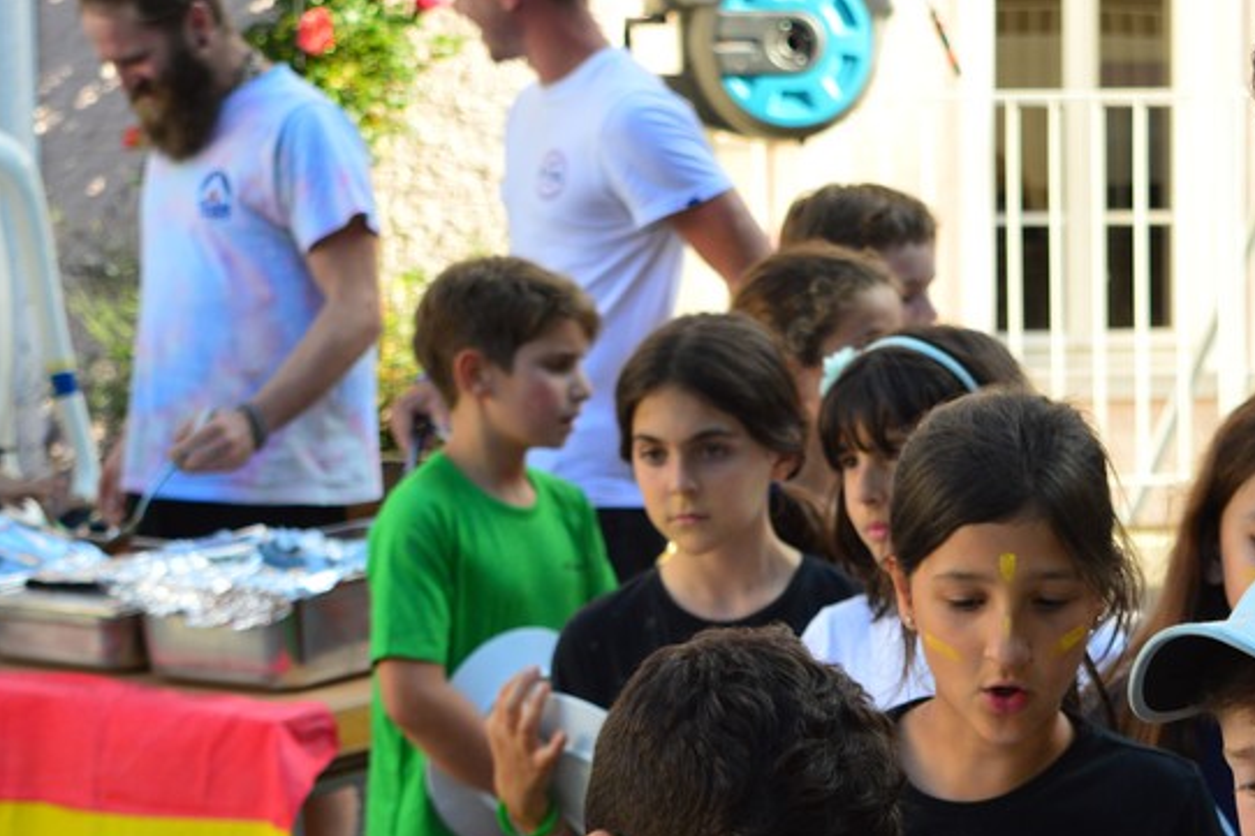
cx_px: 1010
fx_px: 4739
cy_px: 749
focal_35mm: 136
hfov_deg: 15.0
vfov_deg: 10.0
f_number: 5.3
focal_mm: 48
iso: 400
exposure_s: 1/320
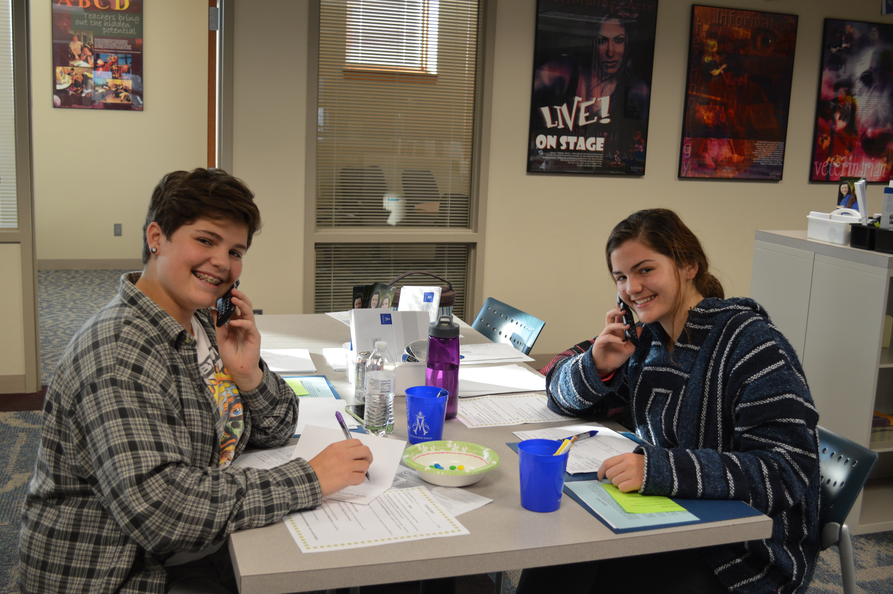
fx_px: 892
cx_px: 446
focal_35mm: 36
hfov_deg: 53.2
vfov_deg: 36.8
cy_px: 297
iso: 400
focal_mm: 24
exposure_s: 1/40
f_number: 4
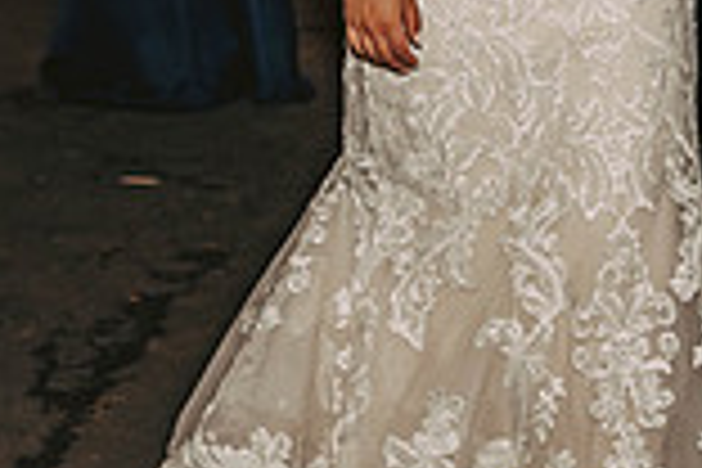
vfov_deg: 7.5
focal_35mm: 178
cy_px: -362
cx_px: 644
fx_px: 3471
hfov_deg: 11.5
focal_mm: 48
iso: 1250
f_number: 4
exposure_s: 1/125
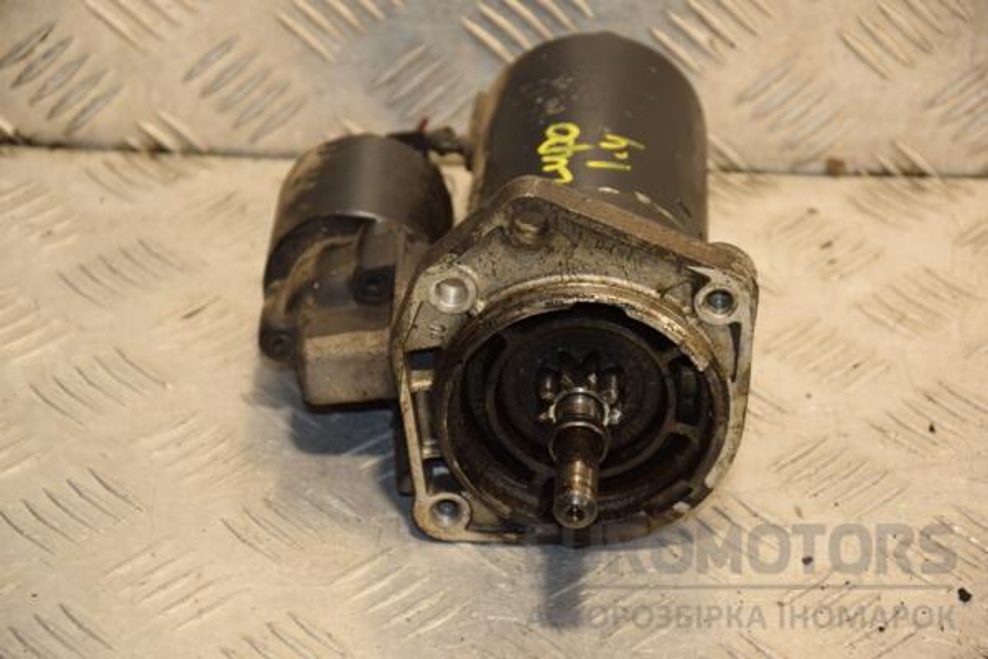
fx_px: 3705
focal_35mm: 135
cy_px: 330
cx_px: 494
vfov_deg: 10.2
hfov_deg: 15.2
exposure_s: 1/125
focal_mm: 90
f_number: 5.6
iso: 800
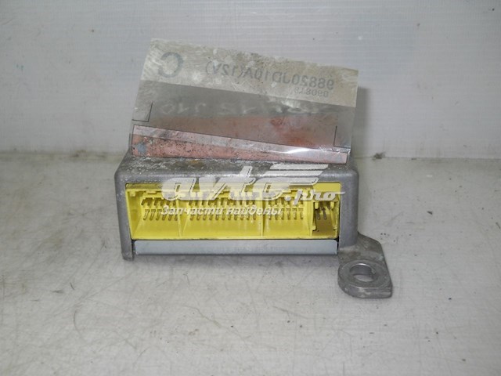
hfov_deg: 45.8
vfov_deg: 35.1
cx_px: 250
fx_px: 593
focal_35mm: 41
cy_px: 188
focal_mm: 6.72
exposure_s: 1/40
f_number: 5.5
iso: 80
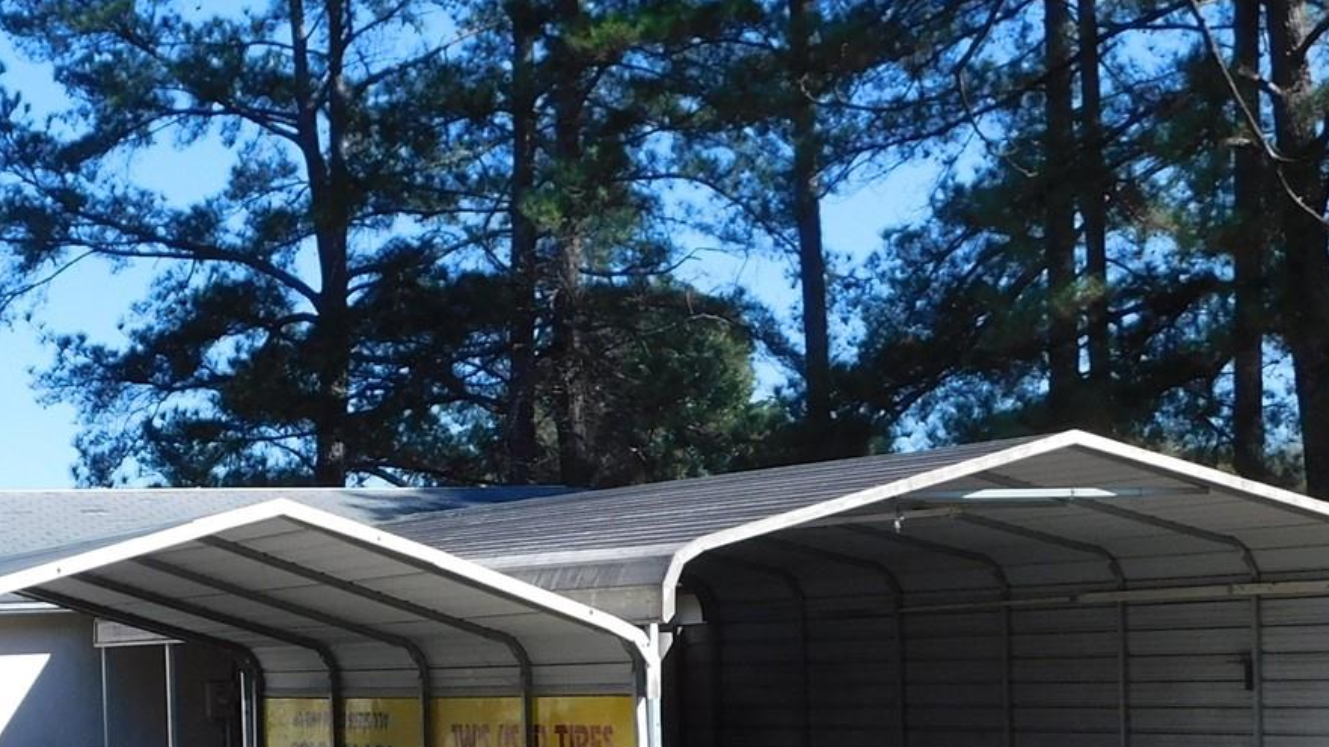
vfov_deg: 15.6
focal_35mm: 76
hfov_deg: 27.4
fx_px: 2677
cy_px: 745
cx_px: 285
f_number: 3.2
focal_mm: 5.3
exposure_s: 1/800
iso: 125
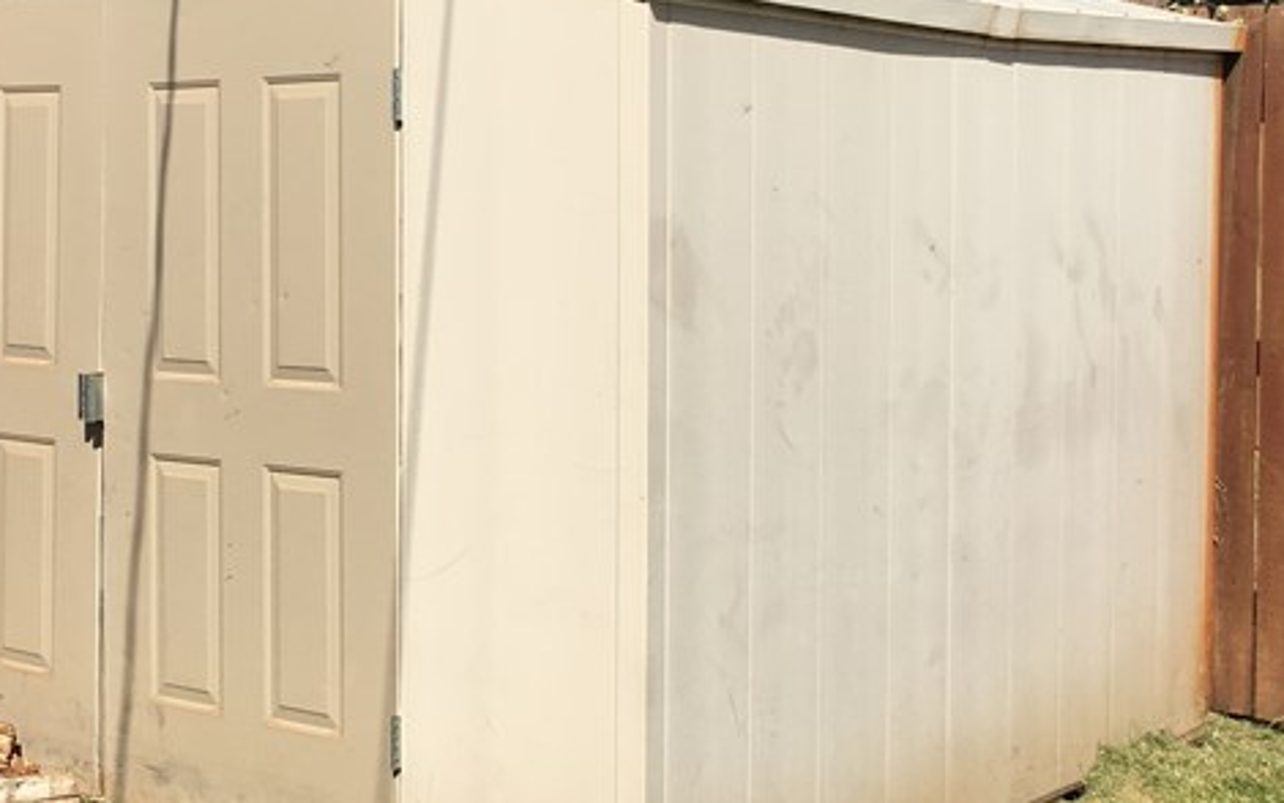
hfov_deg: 30.4
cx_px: 443
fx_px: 2345
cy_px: 235
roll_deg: -0.6
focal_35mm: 67
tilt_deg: -1.7
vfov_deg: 19.3
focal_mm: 4.15
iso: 25
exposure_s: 1/2331
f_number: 2.2
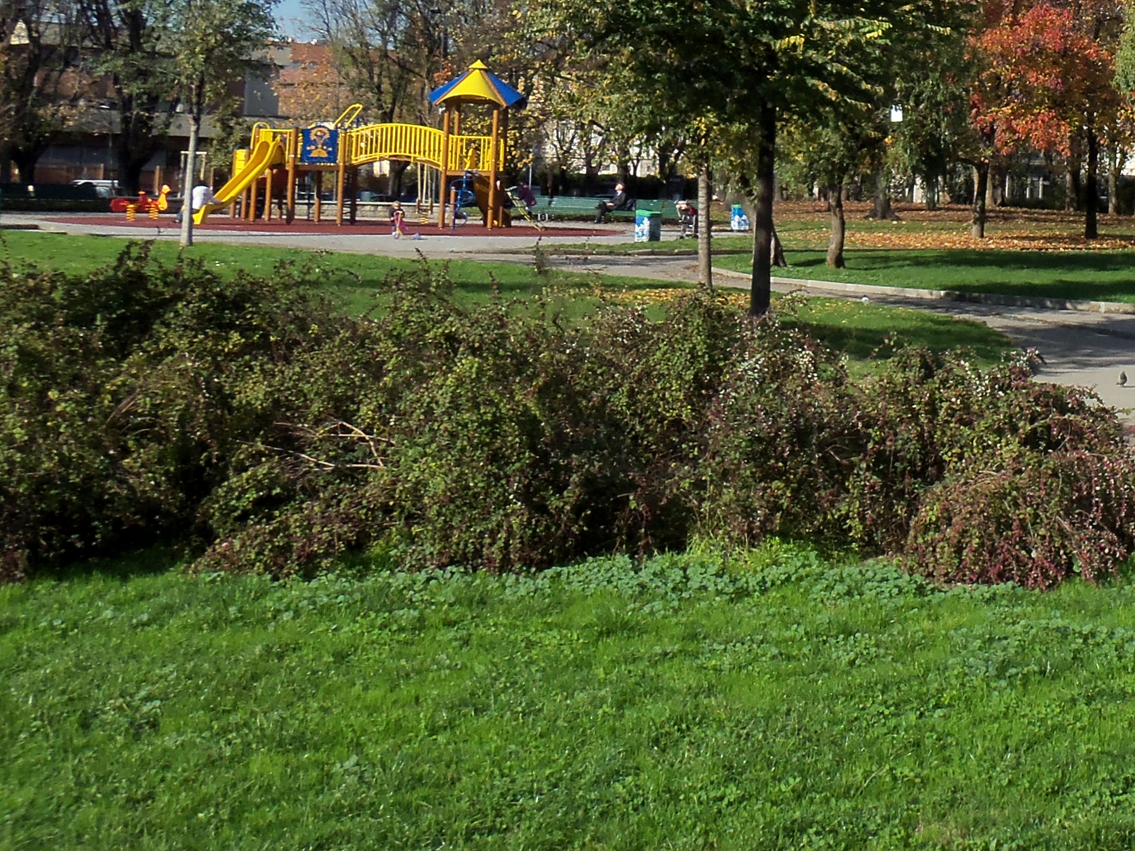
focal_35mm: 64
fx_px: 2098
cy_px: 33
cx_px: 1206
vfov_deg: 22.2
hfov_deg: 27.9
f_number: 8.6
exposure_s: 1/160
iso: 80
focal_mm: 5.2
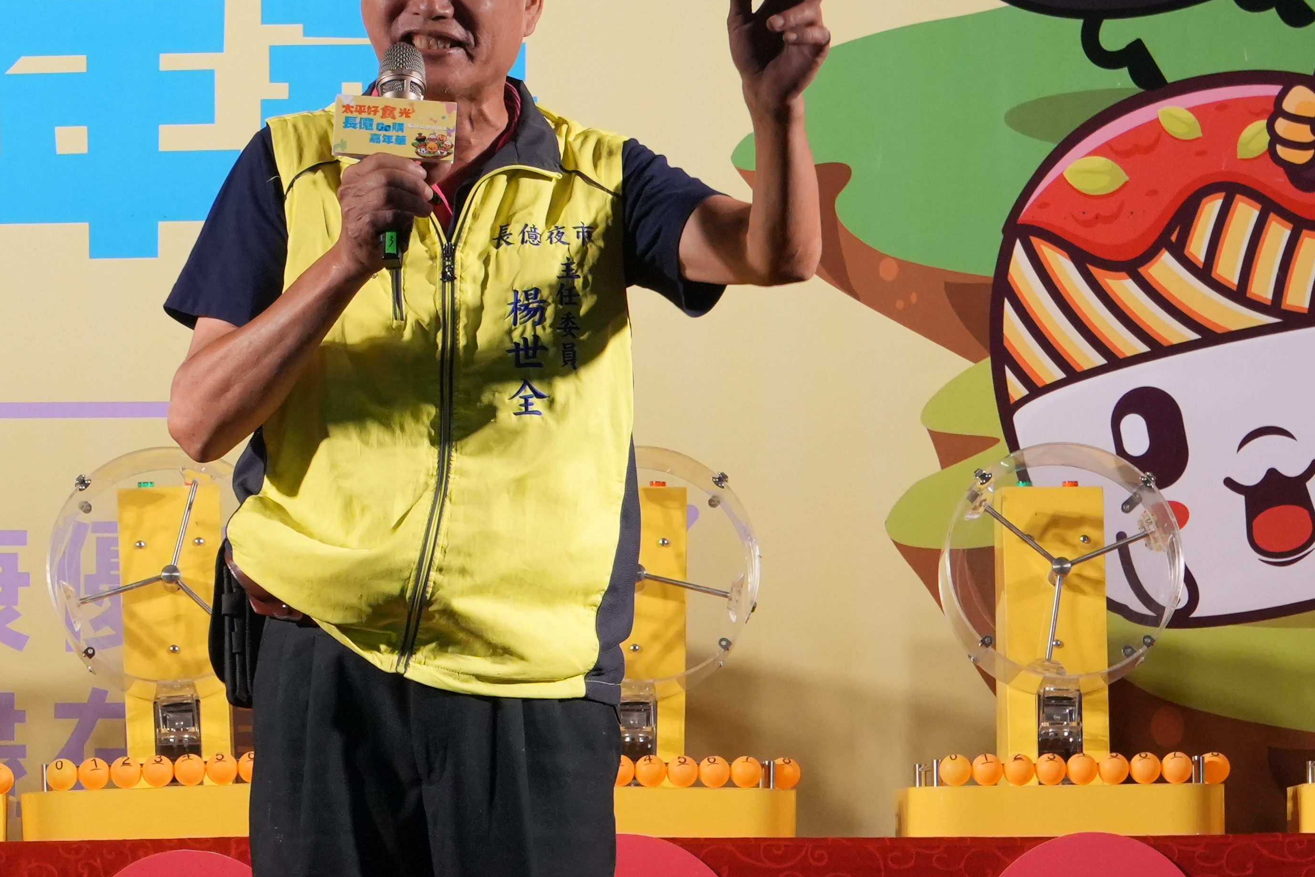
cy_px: 624
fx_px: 8328
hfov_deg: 9.0
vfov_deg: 6.0
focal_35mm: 228
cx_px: 309
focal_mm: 68
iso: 1250
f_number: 7.1
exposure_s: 1/125
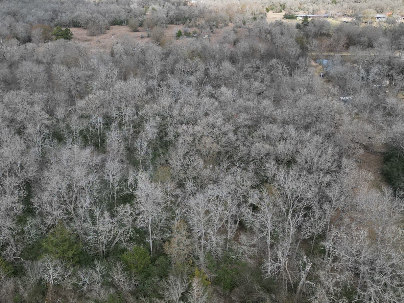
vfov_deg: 35.9
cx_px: 152
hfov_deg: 46.4
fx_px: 467
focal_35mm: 40
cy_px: 163
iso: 200
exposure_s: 1/2000
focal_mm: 6.72
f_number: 1.7
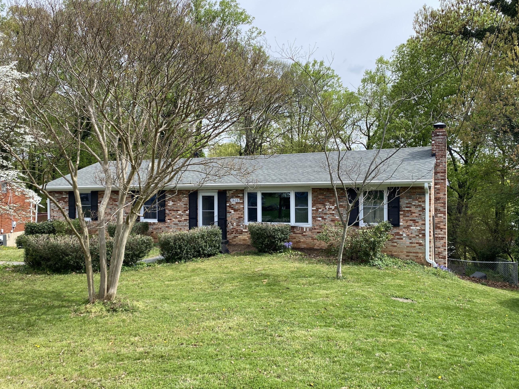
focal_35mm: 30
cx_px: 258
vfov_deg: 46.8
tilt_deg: -2.0
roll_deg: +0.4
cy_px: 202
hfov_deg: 60.0
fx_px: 450
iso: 32
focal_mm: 4.25
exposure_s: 1/1272
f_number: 1.8
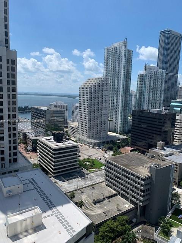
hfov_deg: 53.1
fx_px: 182
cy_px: 122
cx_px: 91
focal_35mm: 26
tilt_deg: -7.0
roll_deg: -1.8
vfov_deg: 67.3
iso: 25
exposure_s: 1/3521
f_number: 1.8
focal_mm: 4.25
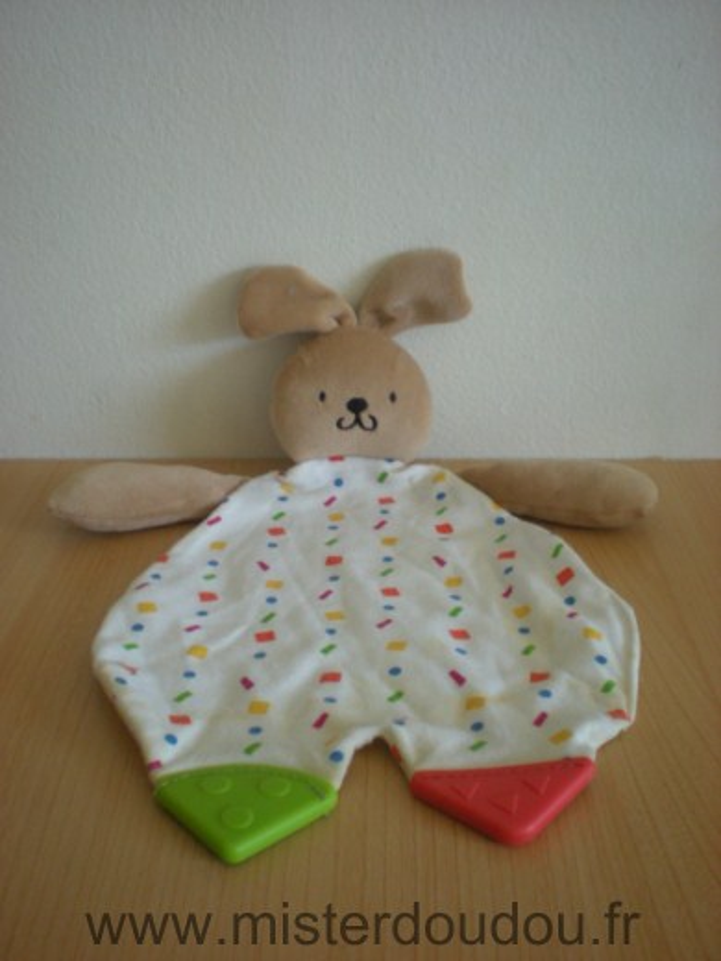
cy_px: 480
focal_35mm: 38
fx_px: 1055
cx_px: 360
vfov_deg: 49.0
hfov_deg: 37.7
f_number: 3.1
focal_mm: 6.3
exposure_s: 1/32.7
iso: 200
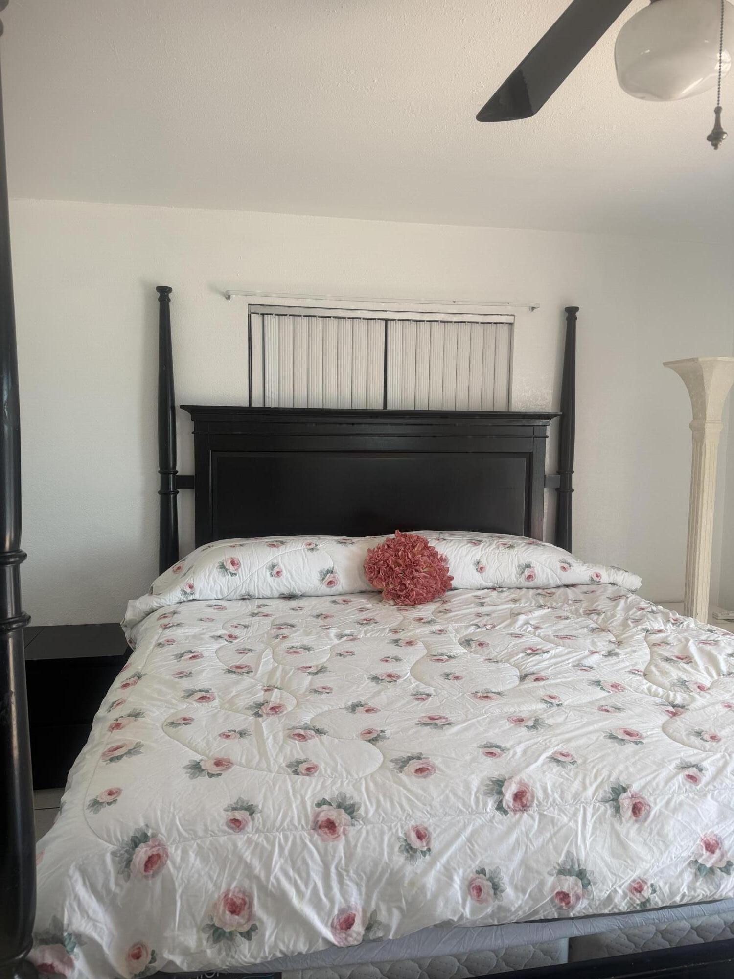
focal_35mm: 24
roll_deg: +0.4
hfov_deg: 56.8
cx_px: 367
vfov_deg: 71.6
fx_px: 679
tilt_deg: -4.1
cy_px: 490
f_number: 1.78
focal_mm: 6.76
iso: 64
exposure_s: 1/121
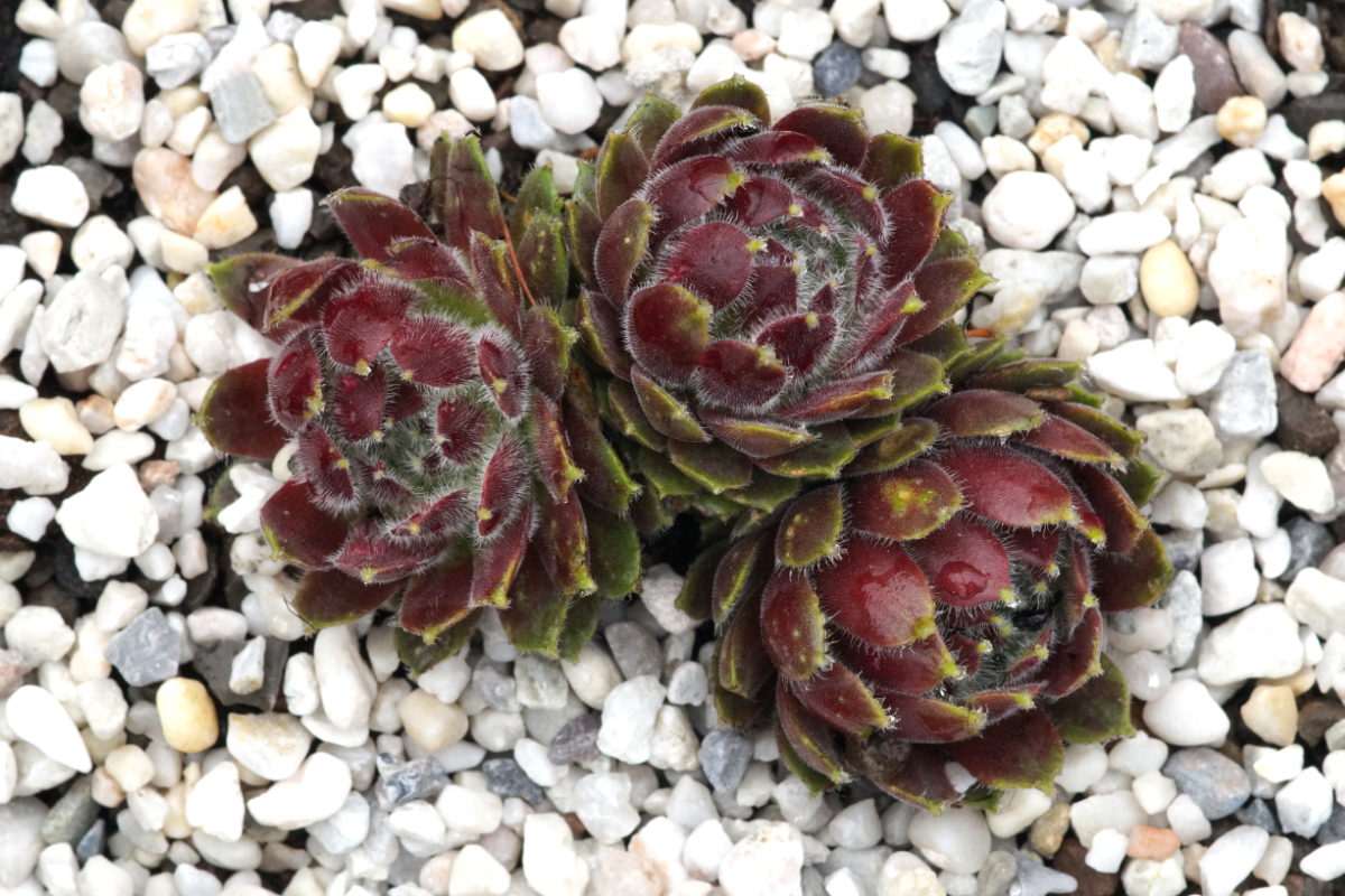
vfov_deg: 9.1
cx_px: 672
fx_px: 5604
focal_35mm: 150
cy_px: 448
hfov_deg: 13.7
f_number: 11
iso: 1000
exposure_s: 1/160
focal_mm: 100
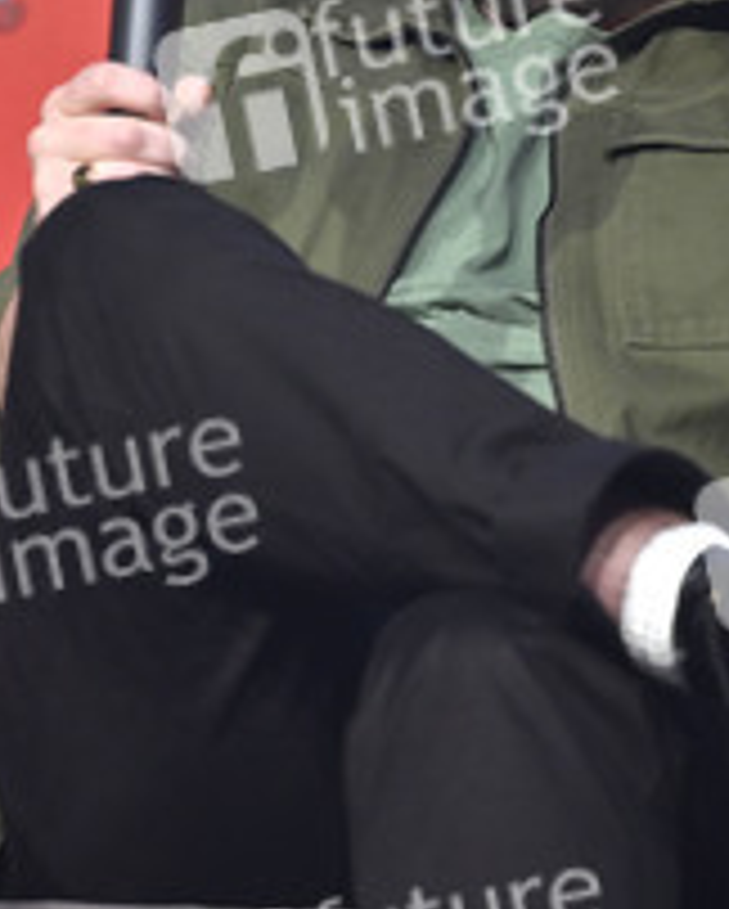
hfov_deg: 4.4
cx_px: 518
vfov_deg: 5.5
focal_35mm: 352
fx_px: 9479
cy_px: 302
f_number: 2.8
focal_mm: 190
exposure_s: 1/400
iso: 800
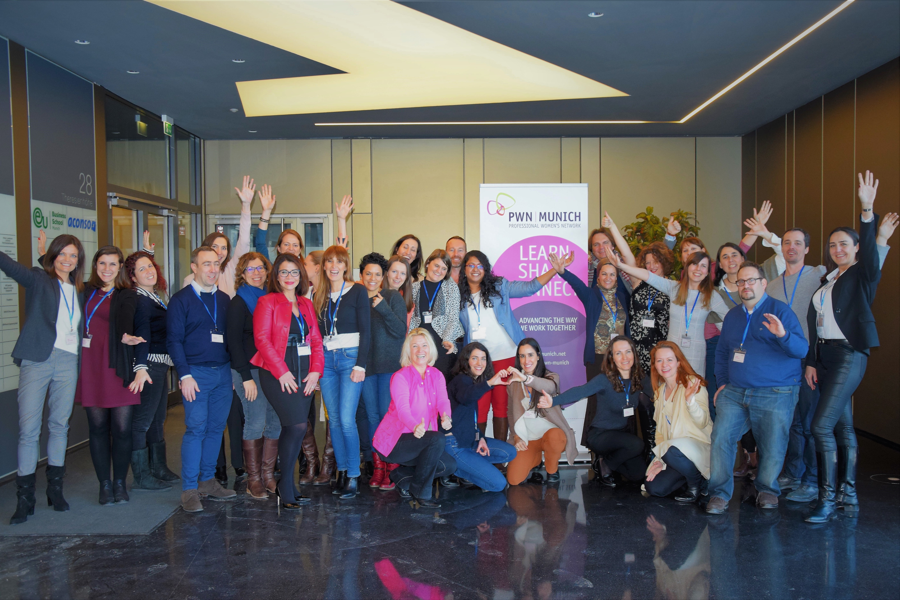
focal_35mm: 36
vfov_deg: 36.9
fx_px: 900
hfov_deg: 53.1
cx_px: 450
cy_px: 300
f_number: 5
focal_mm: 24
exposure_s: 1/100
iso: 800
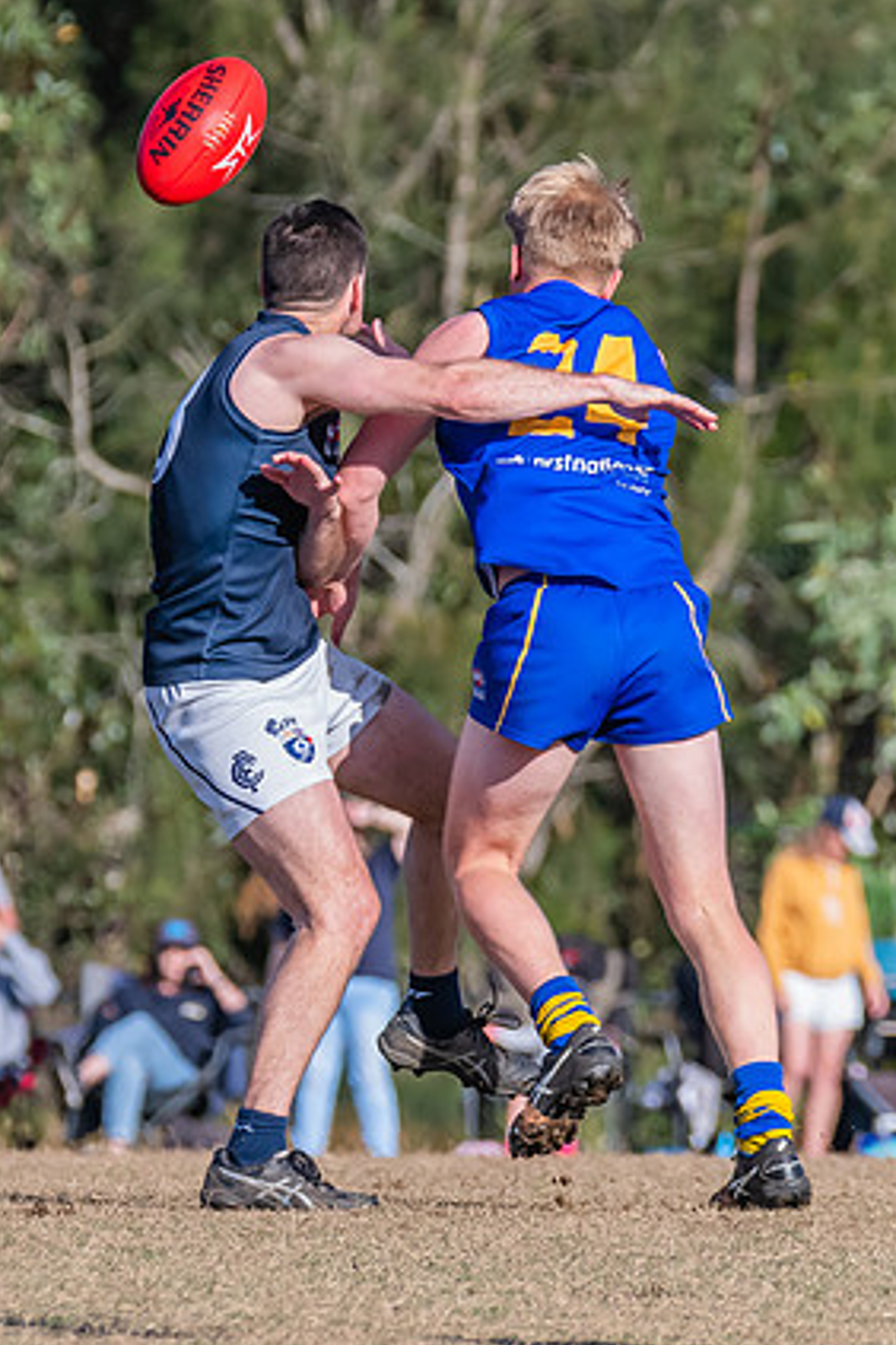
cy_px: 416
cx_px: 415
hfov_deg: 1.8
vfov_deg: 2.8
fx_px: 27774
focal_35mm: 744
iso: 800
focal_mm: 290
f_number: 7.1
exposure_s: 1/2000
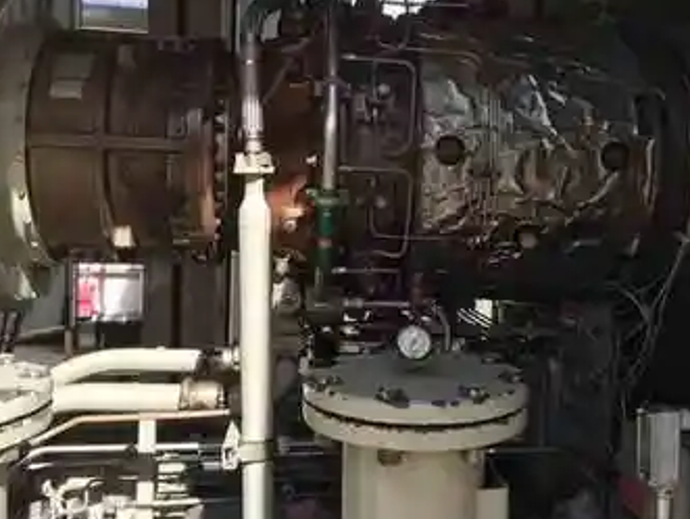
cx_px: 381
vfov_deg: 40.6
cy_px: 213
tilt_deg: -2.9
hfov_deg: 52.5
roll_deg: -1.0
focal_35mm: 35
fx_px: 698
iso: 32
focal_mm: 4.15
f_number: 2.2
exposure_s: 1/534
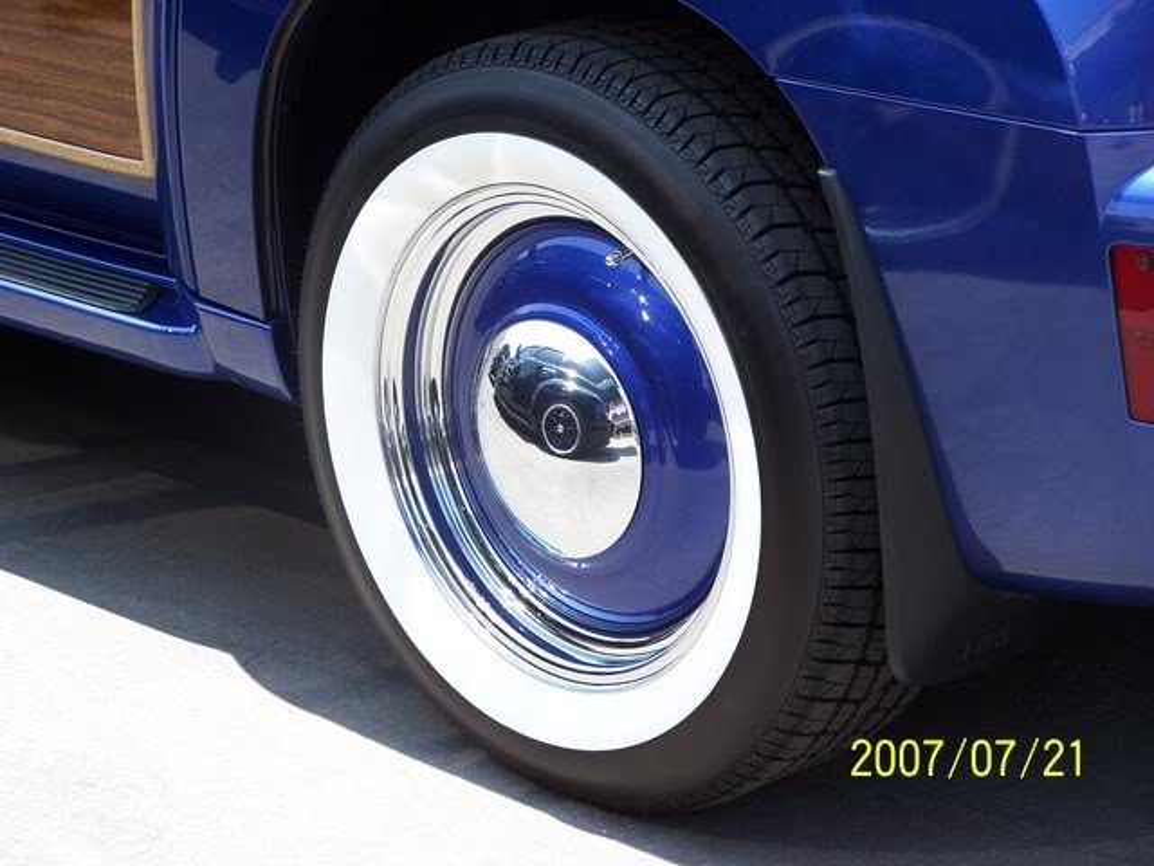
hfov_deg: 15.4
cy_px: 433
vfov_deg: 11.6
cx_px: 577
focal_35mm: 128
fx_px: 4267
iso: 80
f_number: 3.2
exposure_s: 1/180
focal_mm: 21.2
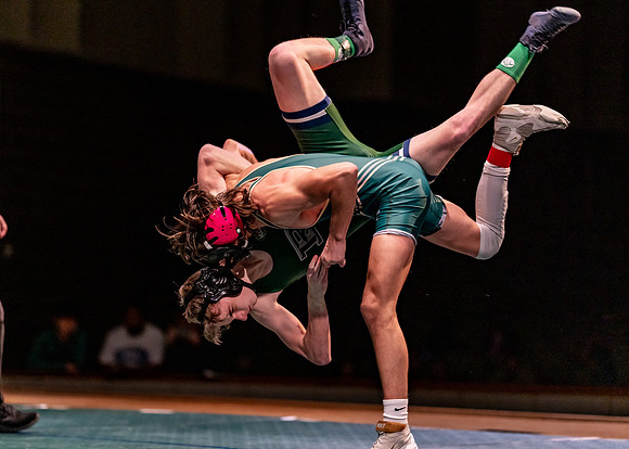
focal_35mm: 145
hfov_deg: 13.9
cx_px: 288
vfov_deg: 9.9
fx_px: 2588
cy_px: 225
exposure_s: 1/800
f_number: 1.8
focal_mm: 135
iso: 2000
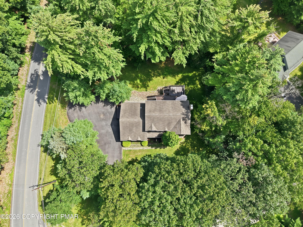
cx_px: 152
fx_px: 210
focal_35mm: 24
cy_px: 114
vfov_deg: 56.8
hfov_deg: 71.6
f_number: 1.8
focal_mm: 8.7
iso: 100
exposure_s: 1/1250
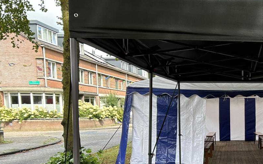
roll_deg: +0.5
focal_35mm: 55
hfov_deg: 33.9
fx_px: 394
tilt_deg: -6.5
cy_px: 149
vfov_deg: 22.9
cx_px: 259
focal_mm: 5.7
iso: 50
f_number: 1.5
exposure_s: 1/316
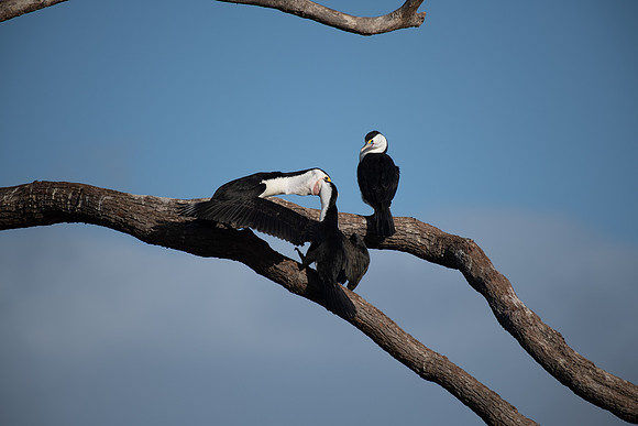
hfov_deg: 4.1
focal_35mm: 500
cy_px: 213
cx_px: 319
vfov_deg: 2.8
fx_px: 8863
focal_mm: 500
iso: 90
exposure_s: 1/1000
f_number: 5.6
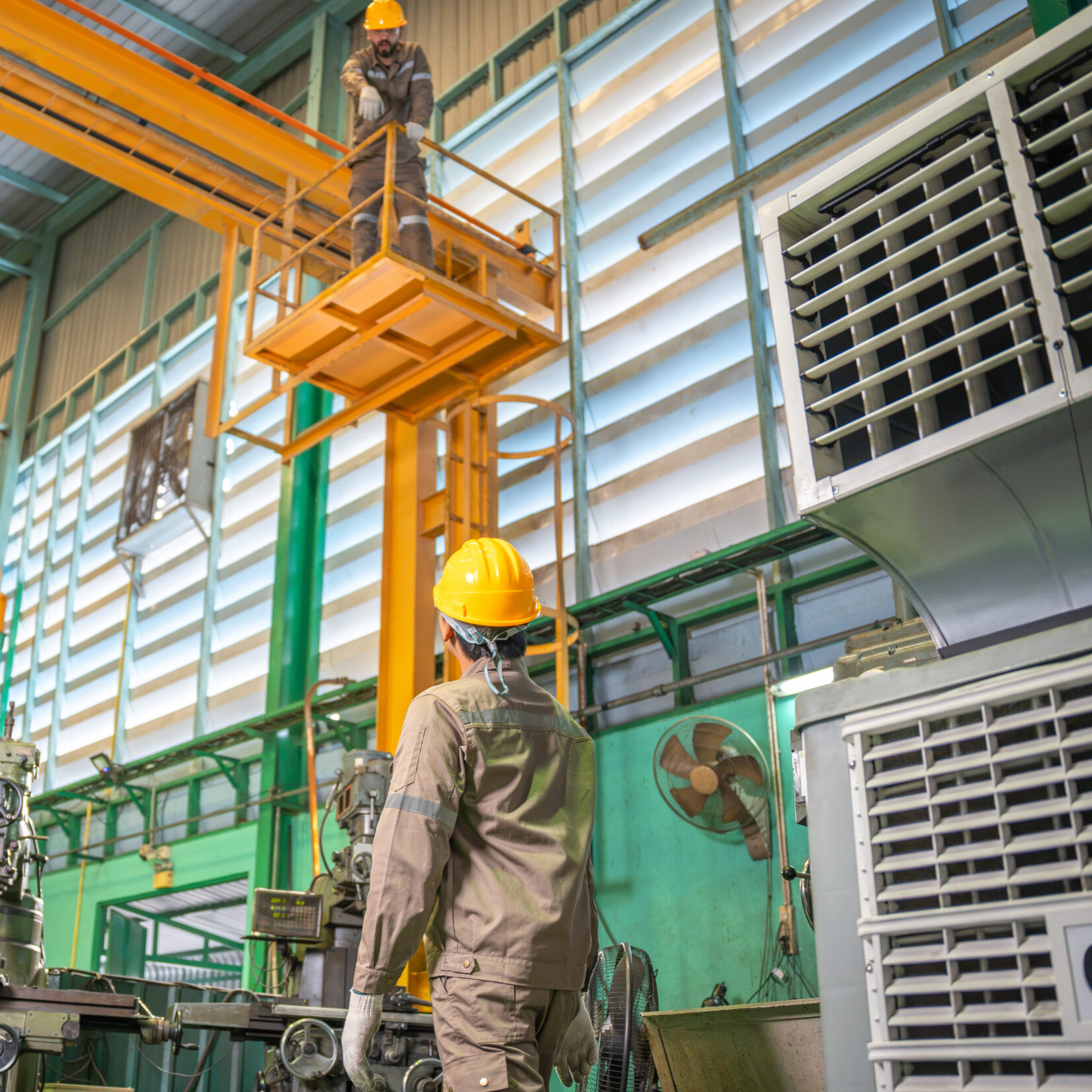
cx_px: 349
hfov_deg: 43.0
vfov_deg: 43.7
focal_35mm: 38
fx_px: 1361
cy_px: 535
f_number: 2.8
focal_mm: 29.1
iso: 2000
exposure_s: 1/320
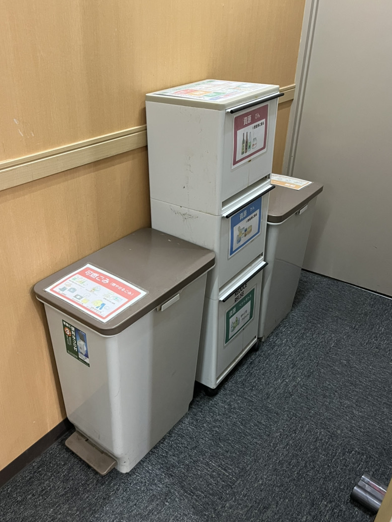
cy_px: 248
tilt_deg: -26.2
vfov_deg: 59.9
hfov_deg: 46.7
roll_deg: +0.1
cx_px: 178
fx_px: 453
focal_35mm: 30
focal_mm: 5.1
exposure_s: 1/50
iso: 400
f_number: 1.6
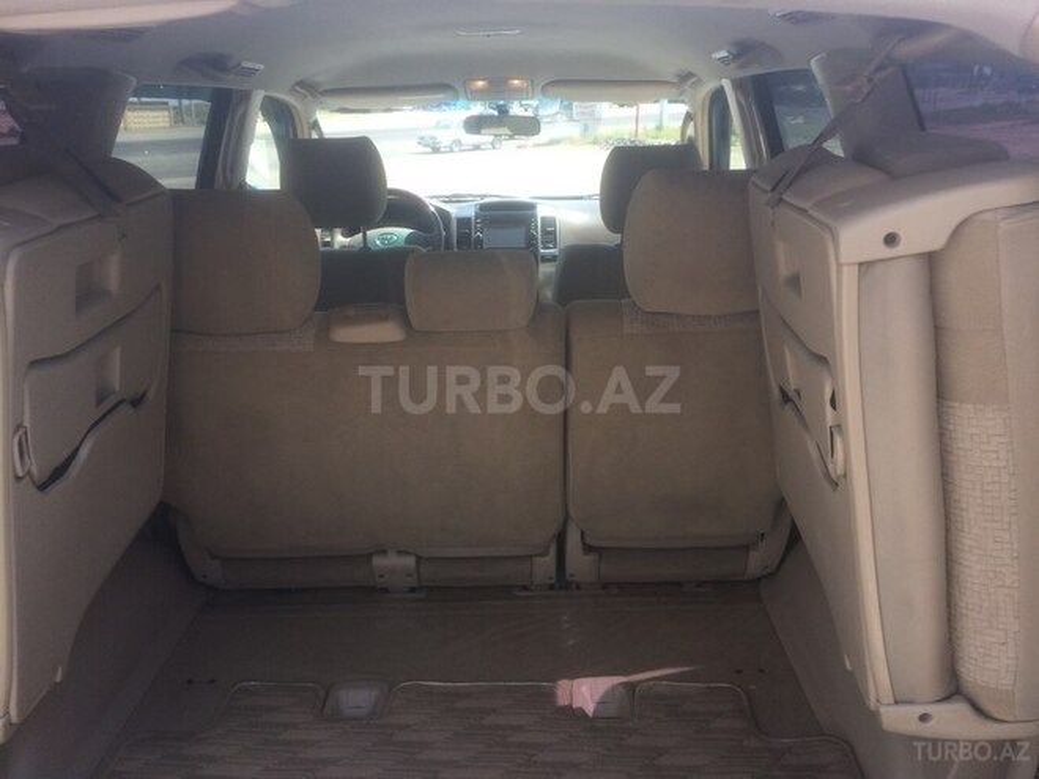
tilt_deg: -19.8
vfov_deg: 48.2
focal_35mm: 29
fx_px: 870
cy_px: 390
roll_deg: +0.1
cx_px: 520
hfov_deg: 61.7
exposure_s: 1/297
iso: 32
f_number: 2.2
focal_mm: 4.15
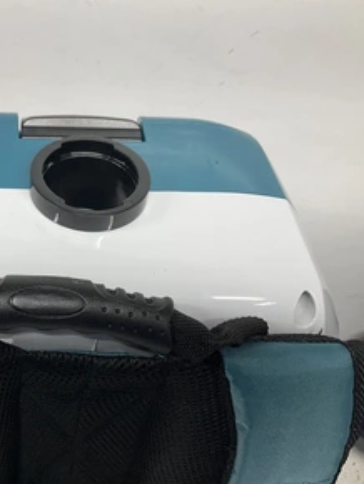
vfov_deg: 46.8
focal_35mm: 40
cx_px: 73
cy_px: 247
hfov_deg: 34.9
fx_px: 560
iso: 50
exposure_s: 1/120
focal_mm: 3
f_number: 1.8
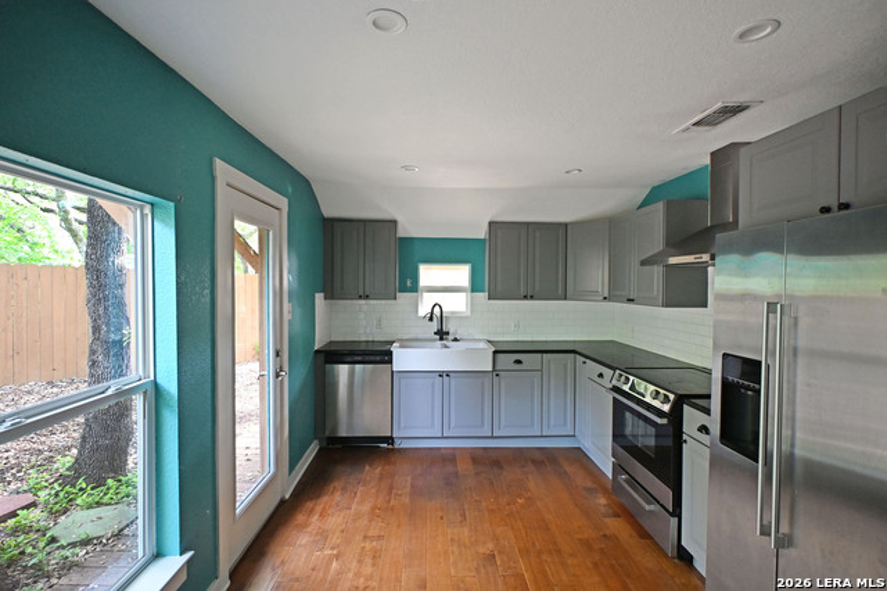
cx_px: 444
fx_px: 443
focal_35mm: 18
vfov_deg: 67.3
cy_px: 296
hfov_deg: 90.0
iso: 560
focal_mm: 12
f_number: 3.5
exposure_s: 1/20
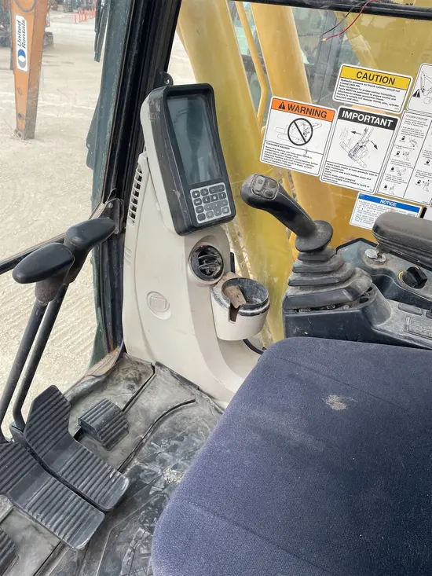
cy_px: 288
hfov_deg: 53.1
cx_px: 216
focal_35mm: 26
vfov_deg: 67.3
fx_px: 433
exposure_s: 1/540
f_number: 1.6
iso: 32
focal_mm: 4.2
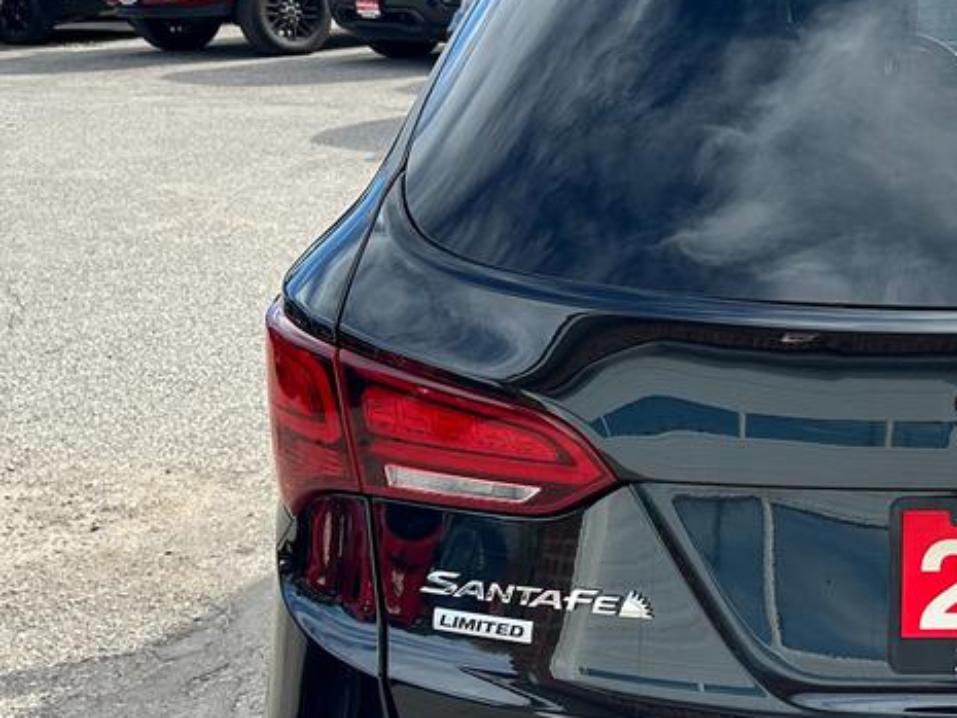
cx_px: 1050
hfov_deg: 27.0
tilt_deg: -14.5
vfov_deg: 22.3
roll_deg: +0.8
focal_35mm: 66
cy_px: 350
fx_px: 1825
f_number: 1.78
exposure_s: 1/1144
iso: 80
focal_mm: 6.86
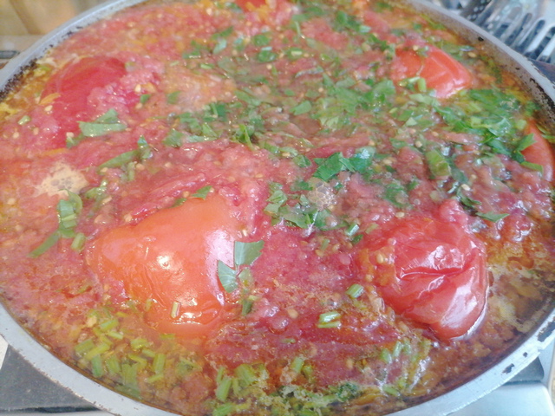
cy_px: 208
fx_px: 417
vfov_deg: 53.1
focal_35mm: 26
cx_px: 278
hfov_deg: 67.3
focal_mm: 5.4
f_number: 1.8
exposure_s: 1/20
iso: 640
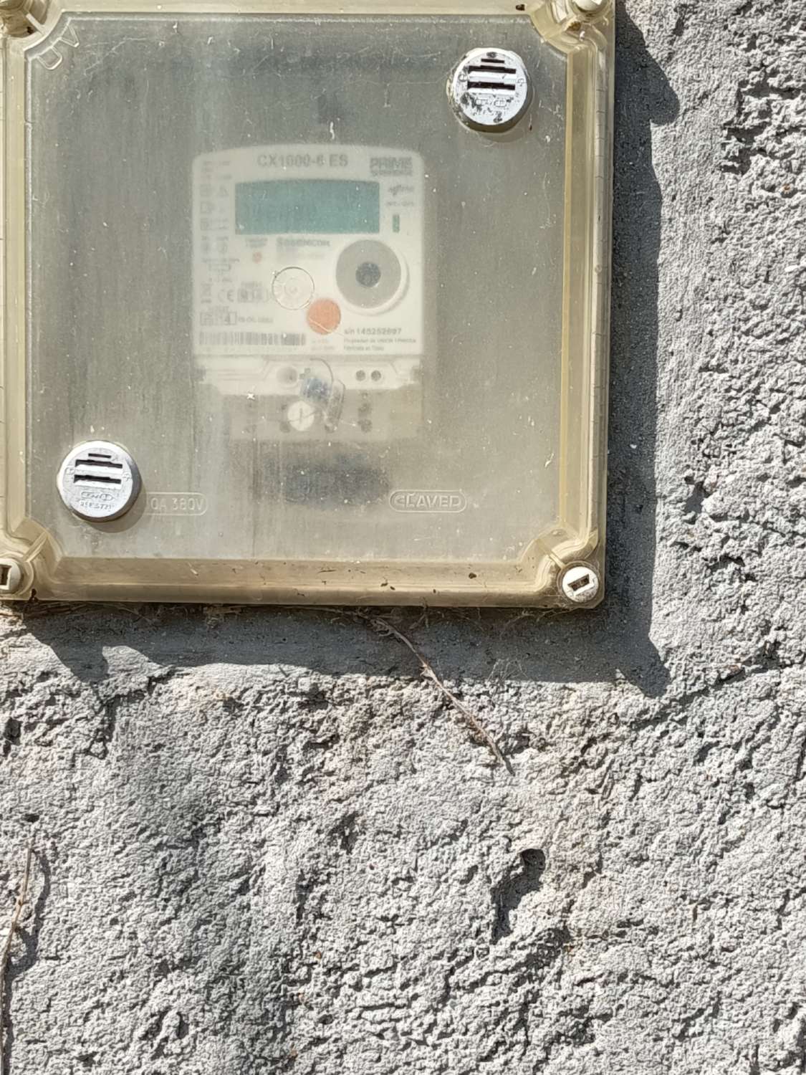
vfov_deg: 29.4
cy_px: 538
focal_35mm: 66
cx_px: 403
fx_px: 2049
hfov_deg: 22.3
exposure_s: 1/481
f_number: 1.7
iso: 50
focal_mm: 5.24
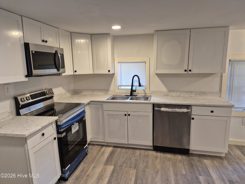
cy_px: 92
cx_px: 122
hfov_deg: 73.9
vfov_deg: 58.9
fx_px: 163
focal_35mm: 23
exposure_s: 1/120
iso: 320
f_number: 1.8
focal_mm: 5.4
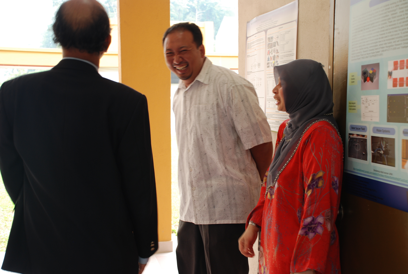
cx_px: 204
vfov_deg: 25.9
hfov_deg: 37.8
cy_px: 137
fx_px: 596
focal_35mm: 52
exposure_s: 1/40
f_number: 4.5
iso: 200
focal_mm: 35
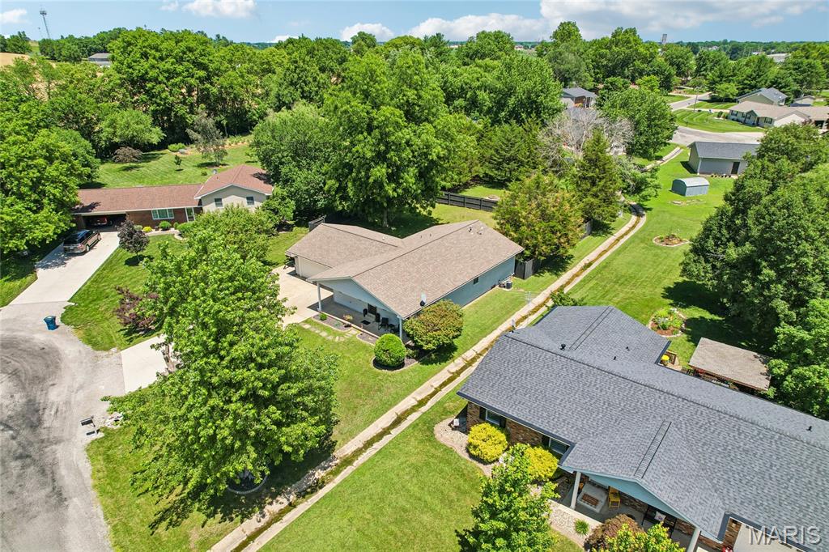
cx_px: 414
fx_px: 506
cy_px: 276
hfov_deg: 78.6
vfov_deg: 57.2
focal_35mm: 22
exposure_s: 1/1600
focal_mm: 8.4
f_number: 2.8
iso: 100
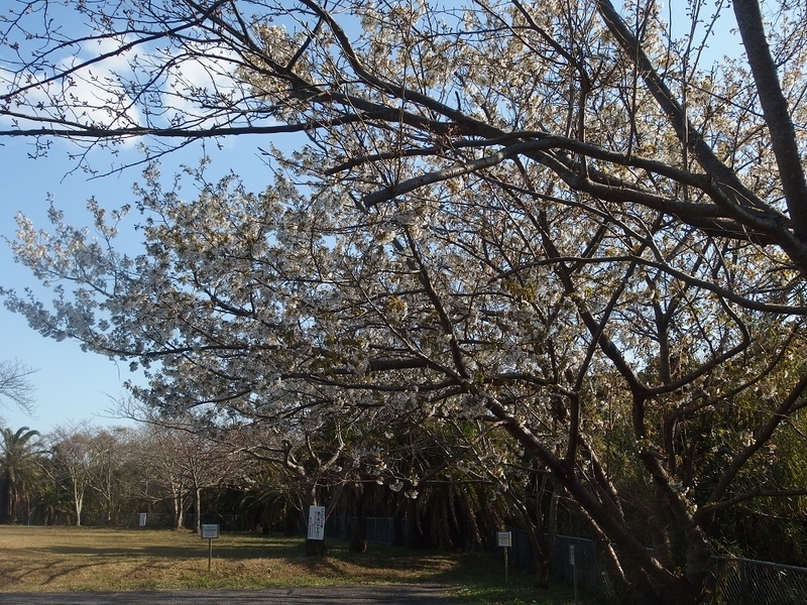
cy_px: 302
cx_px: 404
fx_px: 816
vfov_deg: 40.7
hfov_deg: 52.6
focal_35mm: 35
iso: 100
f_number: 4
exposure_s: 1/800
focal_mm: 6.2
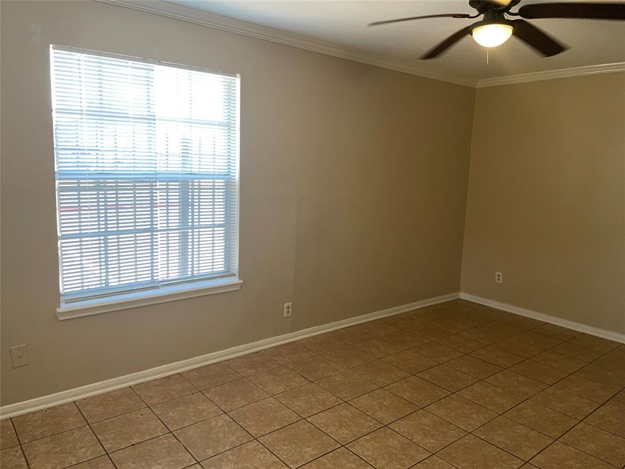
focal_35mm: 26
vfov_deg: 53.1
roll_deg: -2.1
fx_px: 469
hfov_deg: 67.3
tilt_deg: -8.0
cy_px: 234
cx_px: 312
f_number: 1.6
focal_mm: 4.2
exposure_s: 1/120
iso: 64
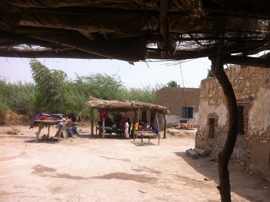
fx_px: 273
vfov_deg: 40.6
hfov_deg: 52.7
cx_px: 135
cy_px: 101
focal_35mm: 35
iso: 80
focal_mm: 3.85
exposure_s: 1/1588
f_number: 2.8
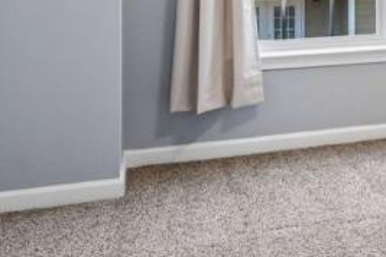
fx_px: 772
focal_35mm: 72
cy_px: -74
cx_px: 612
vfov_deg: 17.8
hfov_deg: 22.1
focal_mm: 16
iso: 200
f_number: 8
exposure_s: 1/25
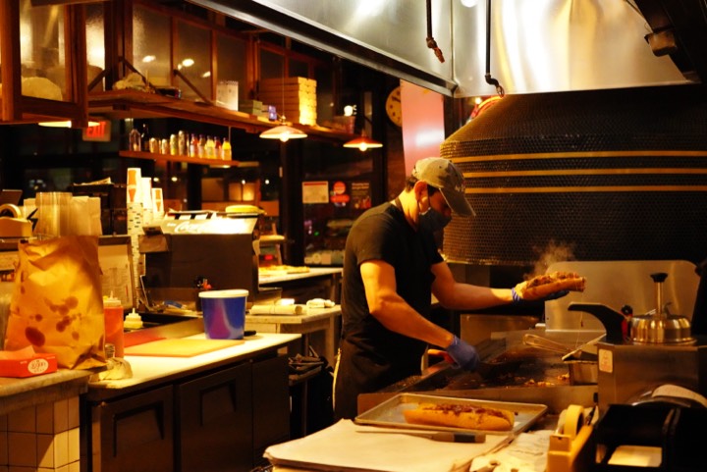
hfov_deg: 38.2
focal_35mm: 52
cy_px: 236
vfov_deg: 26.0
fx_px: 1022
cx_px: 354
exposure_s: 1/1000
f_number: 4
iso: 12800
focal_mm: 52
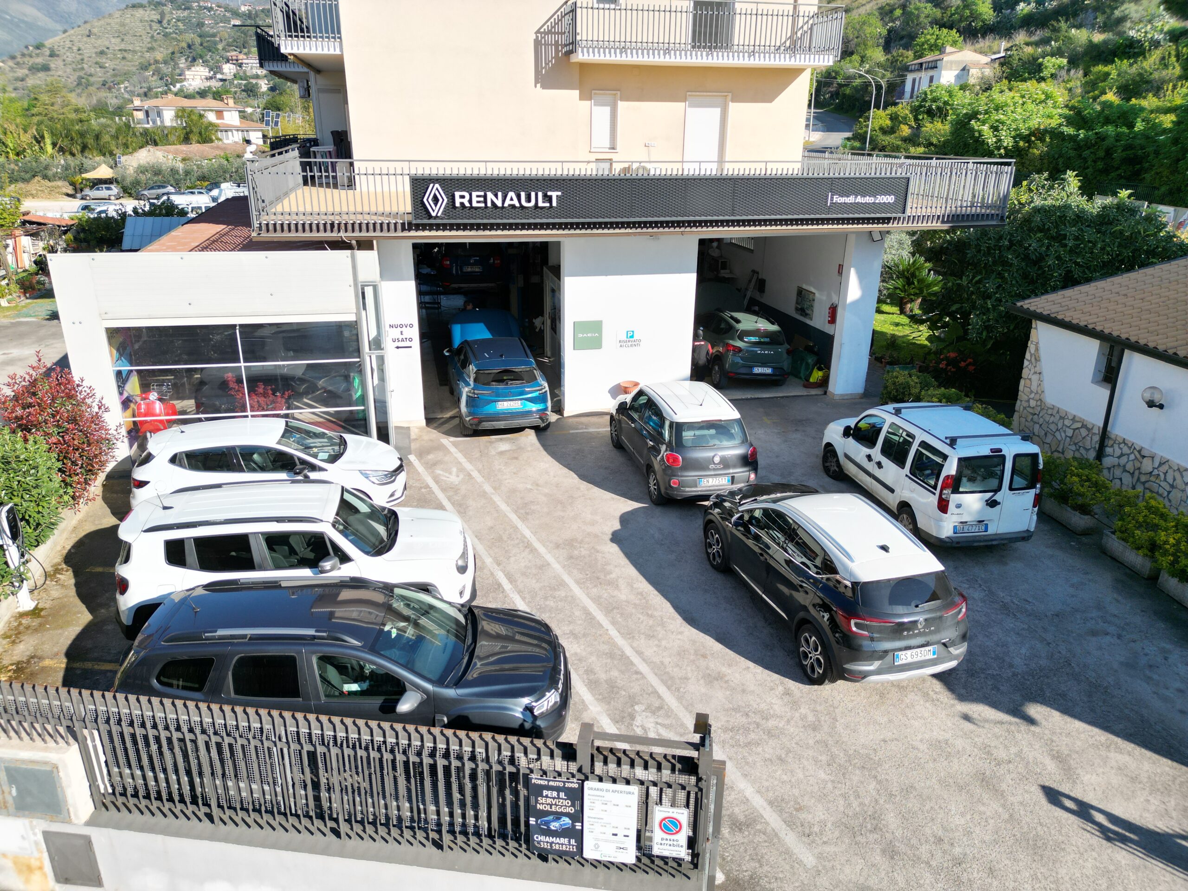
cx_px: 594
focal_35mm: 24
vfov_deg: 56.8
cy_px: 446
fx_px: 824
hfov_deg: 71.6
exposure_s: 1/4000
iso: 110
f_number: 1.7
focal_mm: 6.72
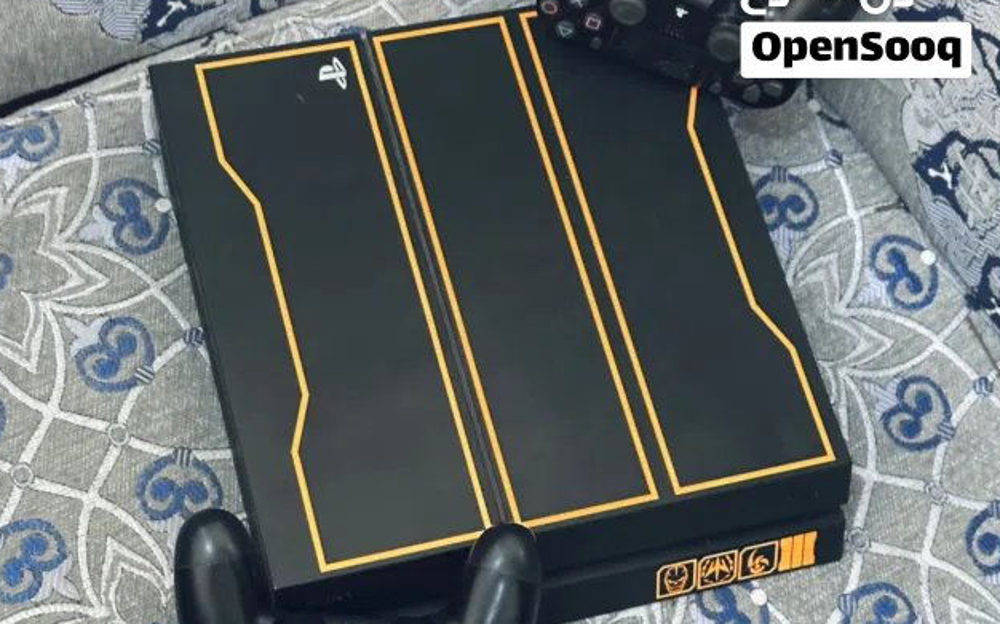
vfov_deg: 24.9
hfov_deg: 38.9
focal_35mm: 52
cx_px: 500
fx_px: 1417
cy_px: 308
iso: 500
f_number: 1.78
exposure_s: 1/35
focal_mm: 6.86
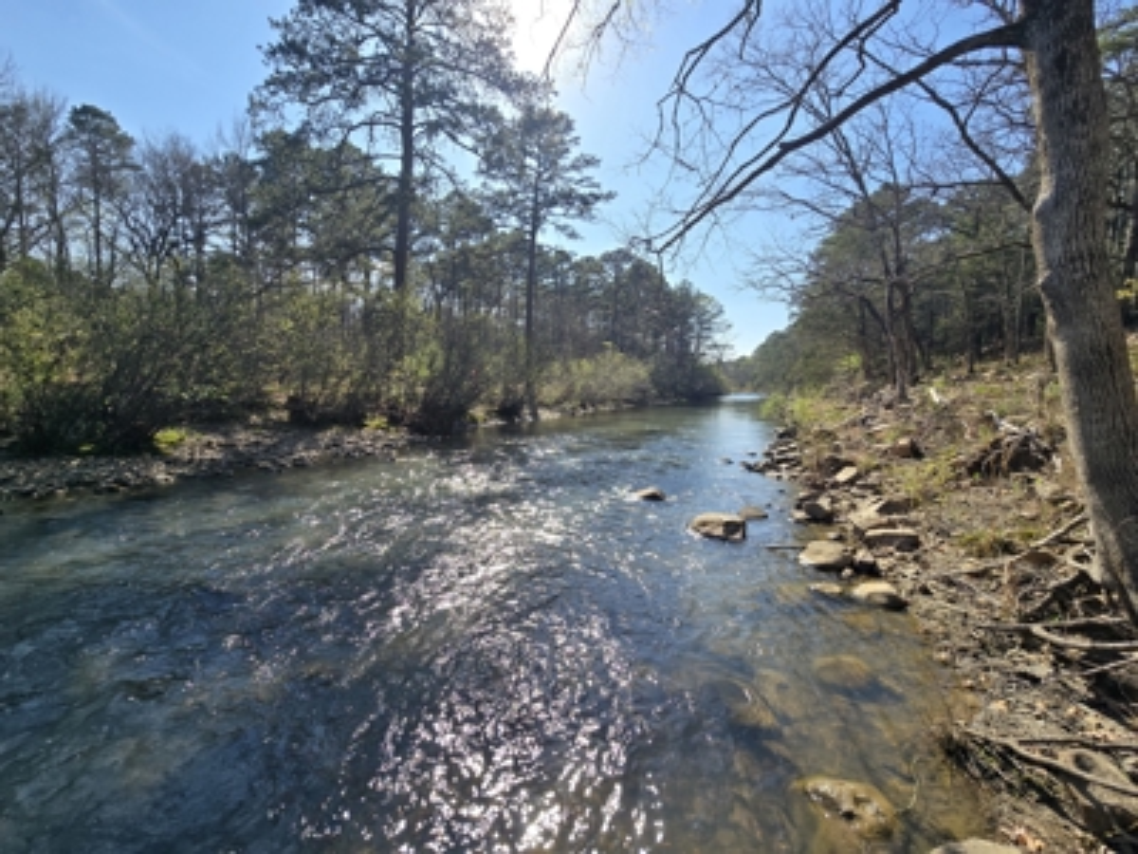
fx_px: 427
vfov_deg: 89.9
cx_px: 569
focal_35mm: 13
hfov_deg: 106.2
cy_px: 427
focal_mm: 2.2
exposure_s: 1/2122
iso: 50
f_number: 2.2
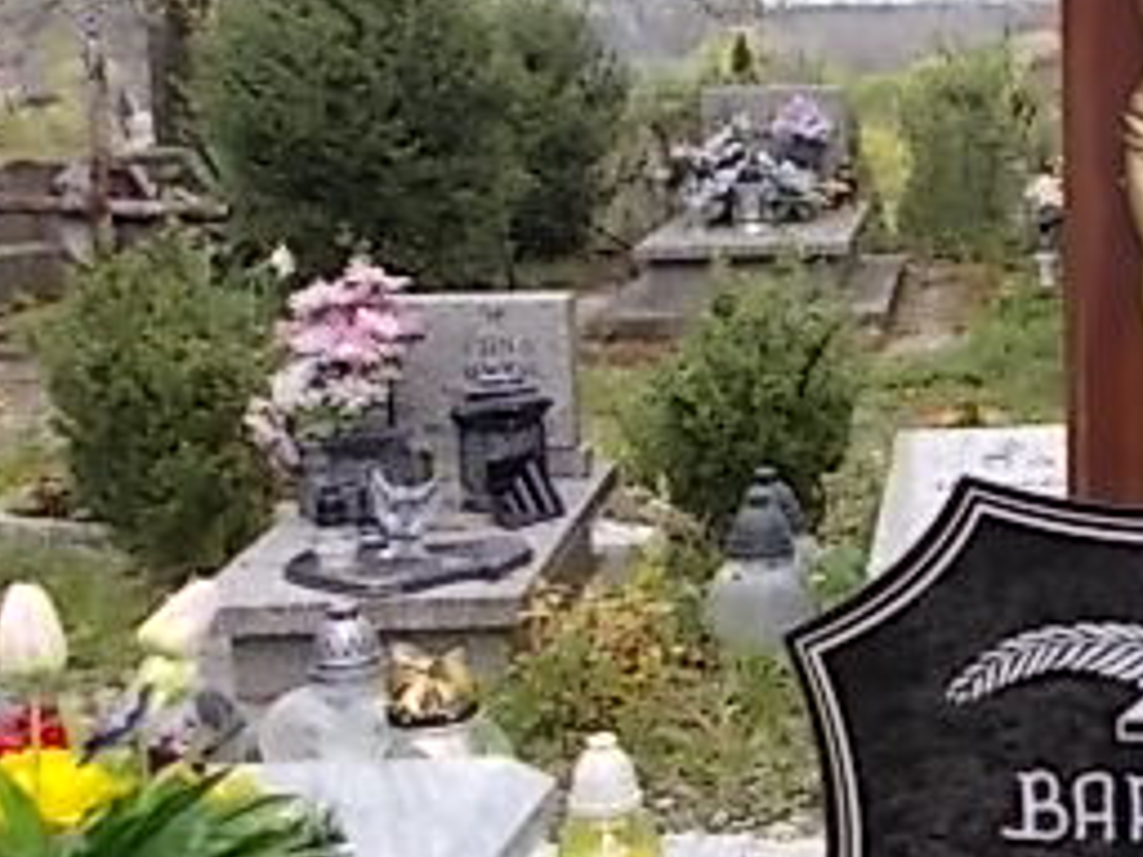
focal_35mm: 65
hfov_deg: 26.8
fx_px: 2146
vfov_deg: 22.6
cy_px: 406
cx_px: 1326
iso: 80
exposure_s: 1/80
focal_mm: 4.6
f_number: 3.2
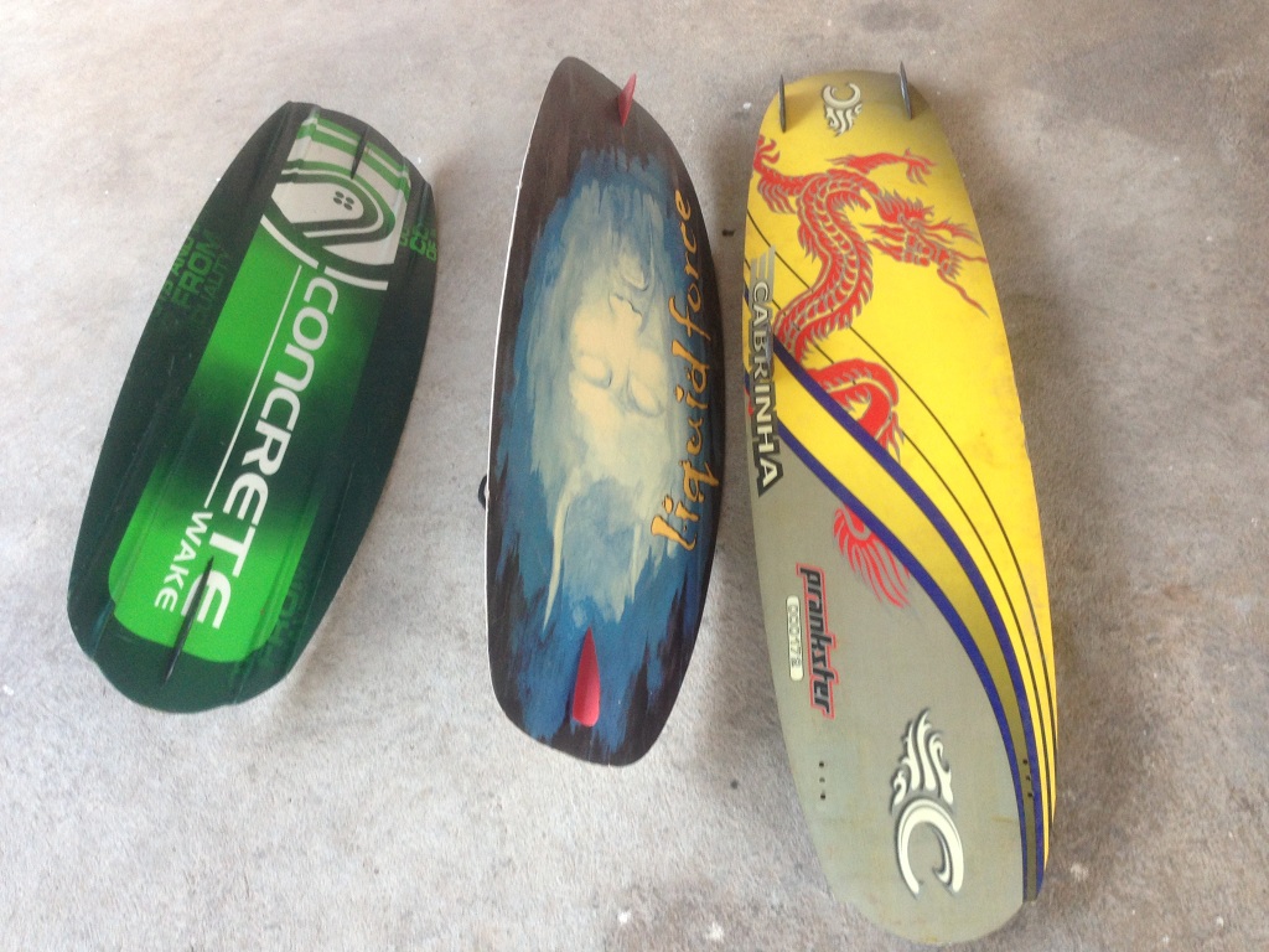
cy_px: 476
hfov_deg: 55.4
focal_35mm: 33
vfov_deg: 42.9
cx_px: 634
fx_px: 1210
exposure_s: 1/20
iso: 100
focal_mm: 4.13
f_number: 2.4
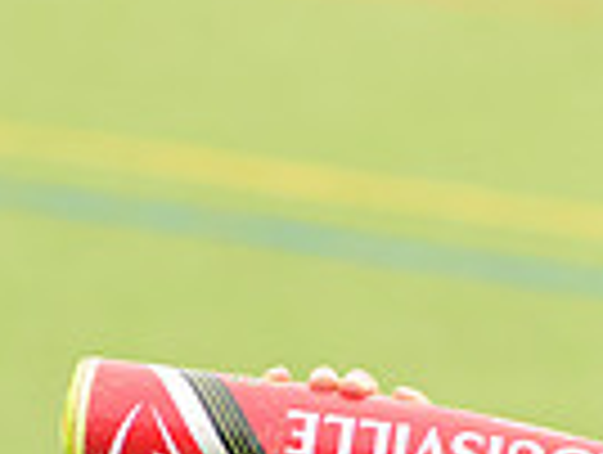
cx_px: 796
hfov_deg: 3.0
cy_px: 694
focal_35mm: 666
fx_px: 11622
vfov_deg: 2.2
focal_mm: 160
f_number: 8
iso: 250
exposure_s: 1/200
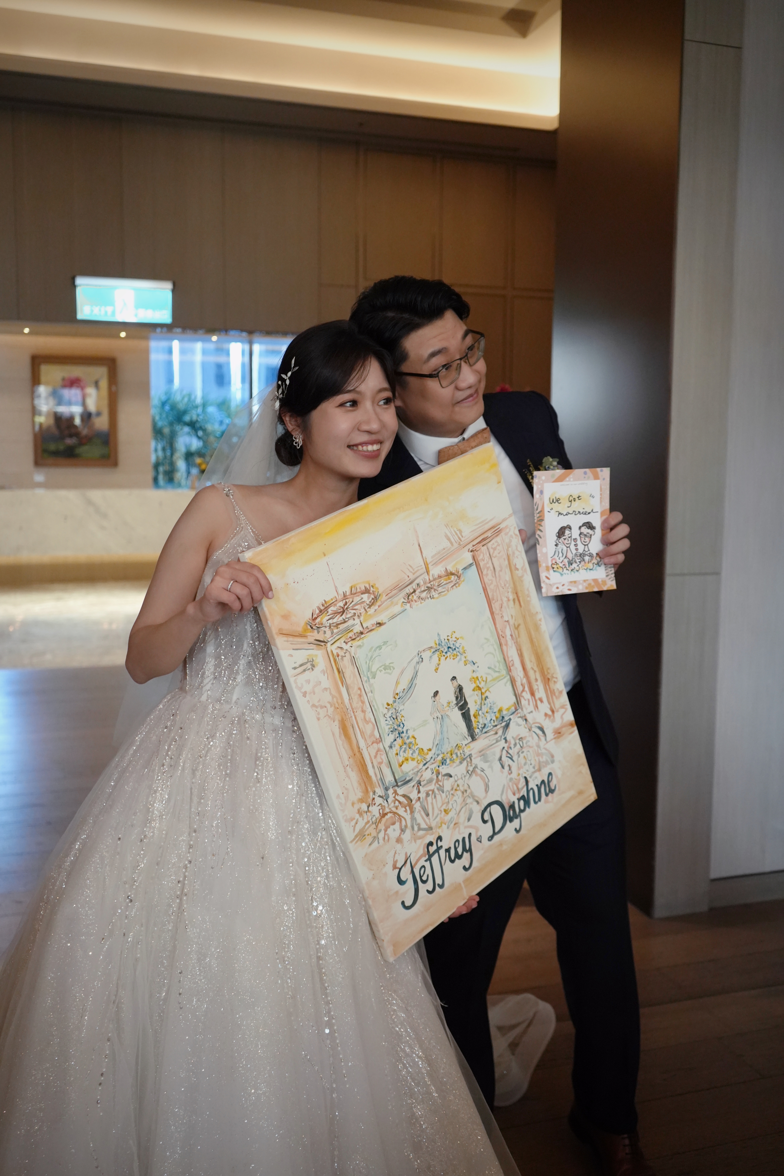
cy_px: 588
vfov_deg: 57.2
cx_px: 392
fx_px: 1078
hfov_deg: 40.0
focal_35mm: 33
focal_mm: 33
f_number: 4
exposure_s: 1/160
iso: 3200
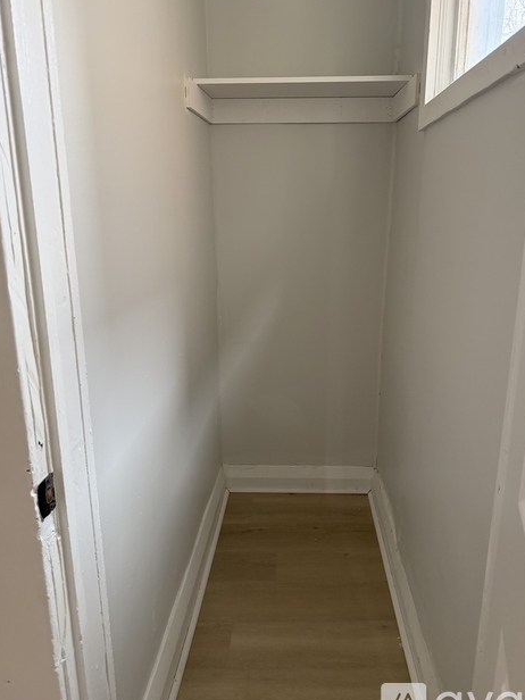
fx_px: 526
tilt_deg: -14.2
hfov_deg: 53.0
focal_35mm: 26
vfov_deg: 67.3
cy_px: 349
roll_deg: -0.1
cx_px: 281
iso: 200
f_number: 1.78
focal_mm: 6.76
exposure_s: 1/119
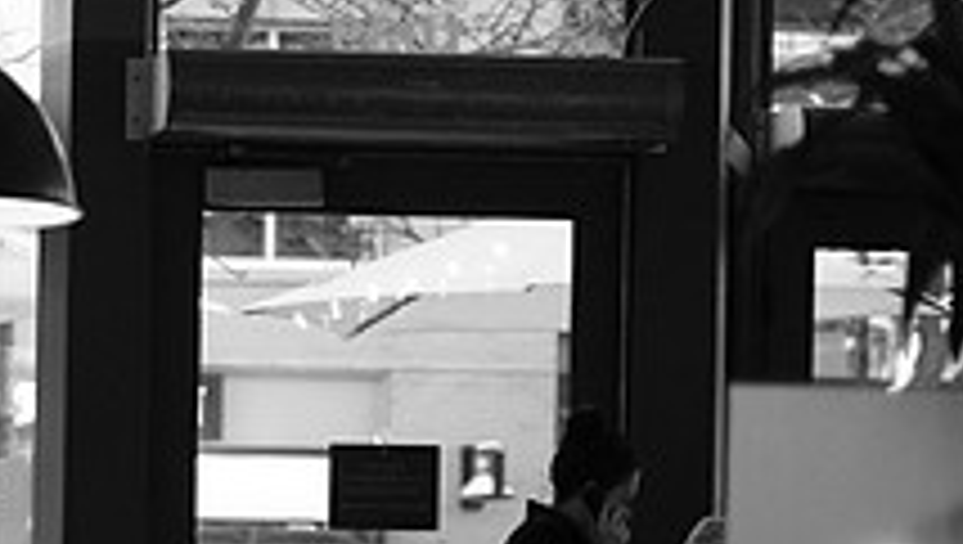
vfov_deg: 6.7
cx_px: -232
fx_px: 4576
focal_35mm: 179
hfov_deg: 11.7
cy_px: 743
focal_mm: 35
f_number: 1.4
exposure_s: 1/200
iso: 2000
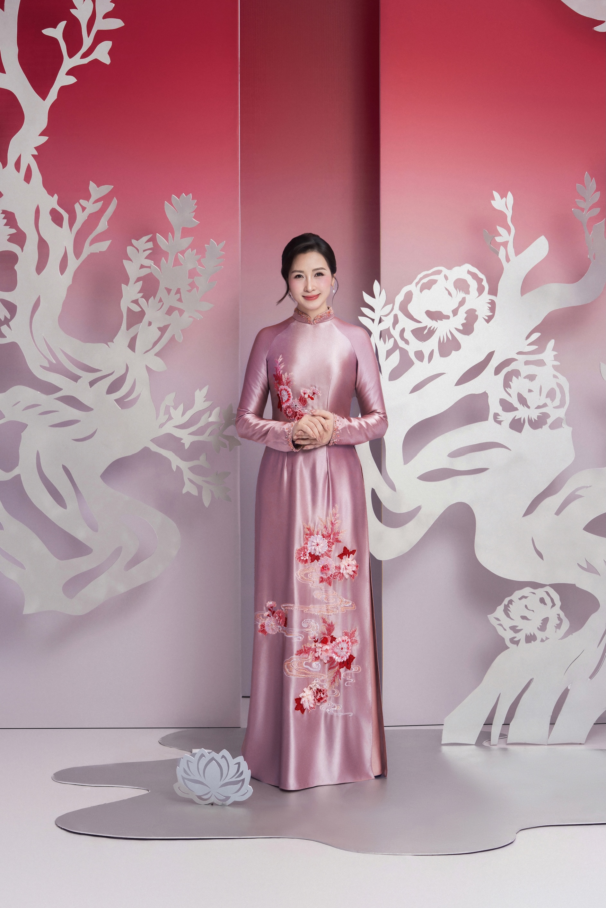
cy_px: 454
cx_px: 303
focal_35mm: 55
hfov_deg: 24.6
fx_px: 1388
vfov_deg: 36.2
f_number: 6.3
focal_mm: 55
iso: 200
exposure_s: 1/160
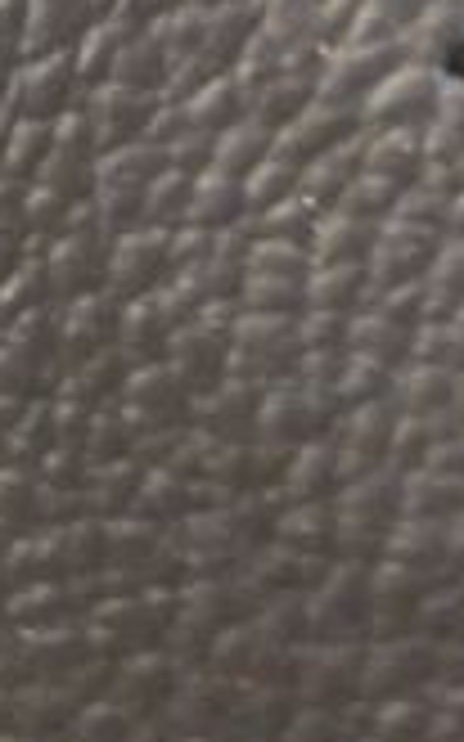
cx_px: -1752
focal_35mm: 184
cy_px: -533
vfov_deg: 10.8
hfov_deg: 5.6
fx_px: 3726
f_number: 3.5
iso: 400
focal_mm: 11
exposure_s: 1/100
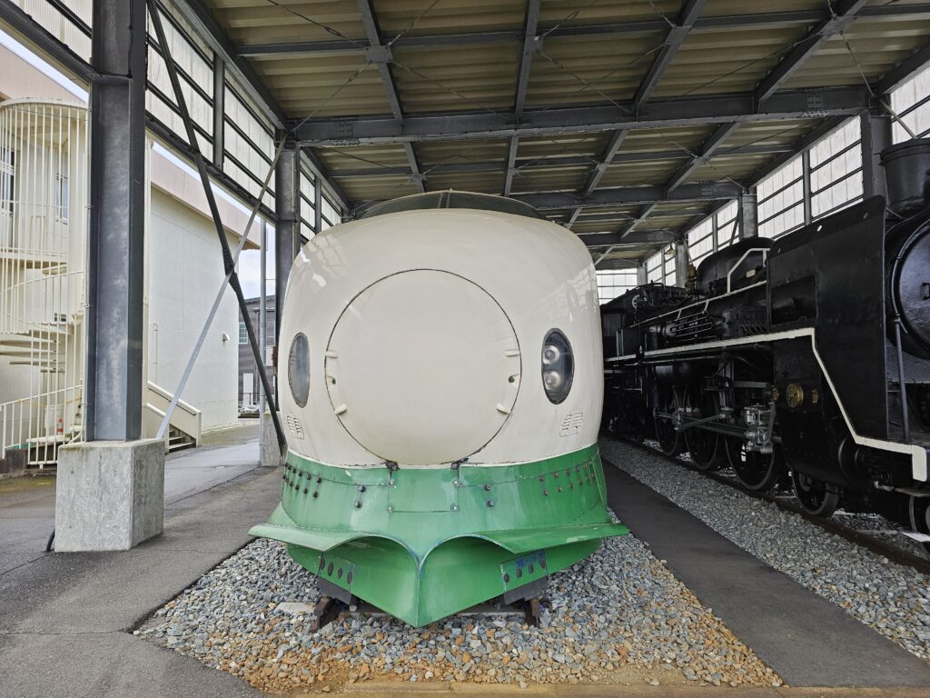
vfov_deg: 58.9
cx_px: 465
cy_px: 349
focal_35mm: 23
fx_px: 618
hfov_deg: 73.9
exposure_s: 1/207
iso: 32
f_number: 1.7
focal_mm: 6.3
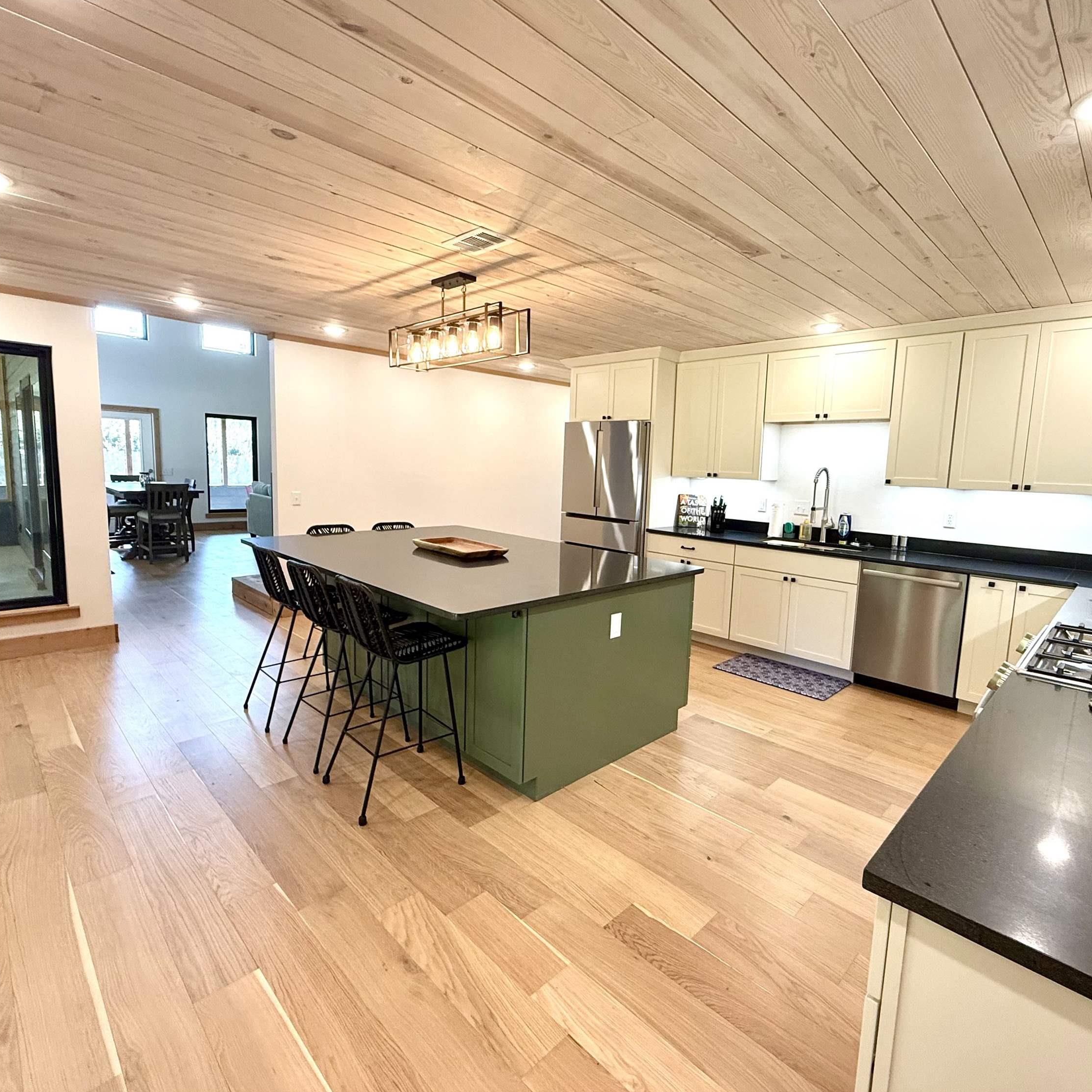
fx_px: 607
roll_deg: -2.1
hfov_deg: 83.9
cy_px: 534
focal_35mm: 17
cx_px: 564
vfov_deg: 84.0
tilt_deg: -6.2
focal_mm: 2.22
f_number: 2.2
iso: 160
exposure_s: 1/120
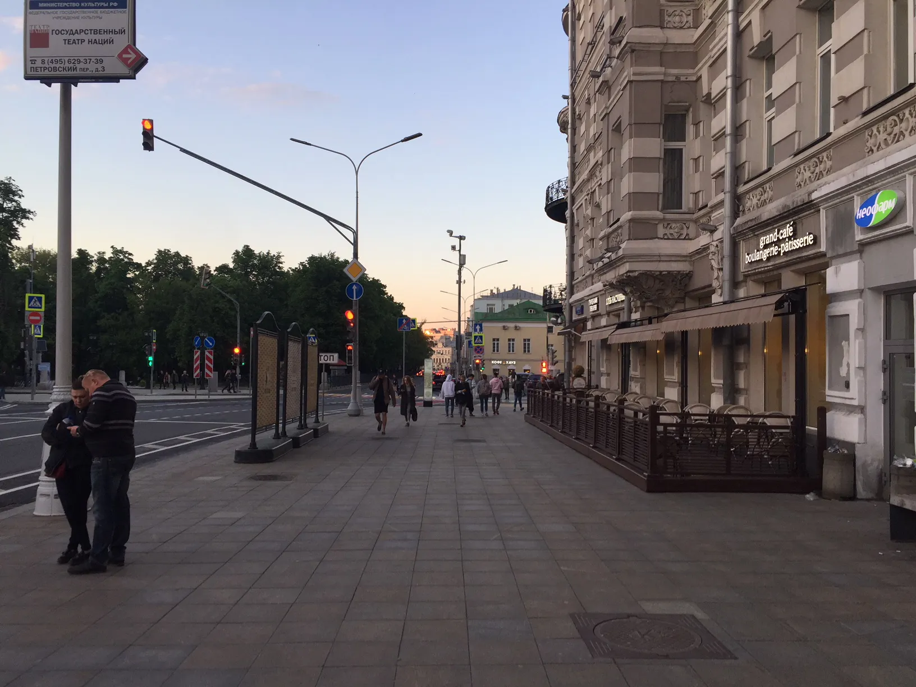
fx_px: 767
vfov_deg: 48.2
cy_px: 344
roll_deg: -0.4
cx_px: 458
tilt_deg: +1.7
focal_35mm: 29
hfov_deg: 61.7
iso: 32
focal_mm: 4.15
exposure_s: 1/124
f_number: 2.2
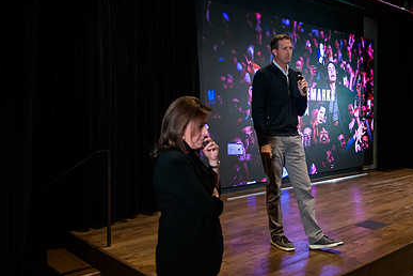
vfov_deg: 36.7
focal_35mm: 36
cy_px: 109
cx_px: 273
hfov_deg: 52.2
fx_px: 413
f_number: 3.2
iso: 1250
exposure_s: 1/200
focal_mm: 24
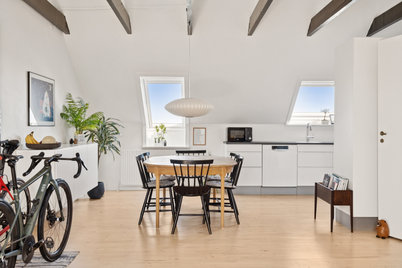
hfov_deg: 54.4
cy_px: 134
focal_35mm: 35
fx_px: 391
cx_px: 201
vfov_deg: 37.9
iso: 800
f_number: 11
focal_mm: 35
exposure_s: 1/20
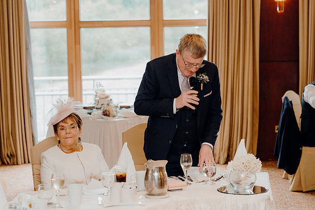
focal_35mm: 99
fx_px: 866
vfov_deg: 13.8
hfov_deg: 20.6
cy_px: 105
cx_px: 158
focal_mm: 66
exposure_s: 1/200
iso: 1000
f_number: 2.8
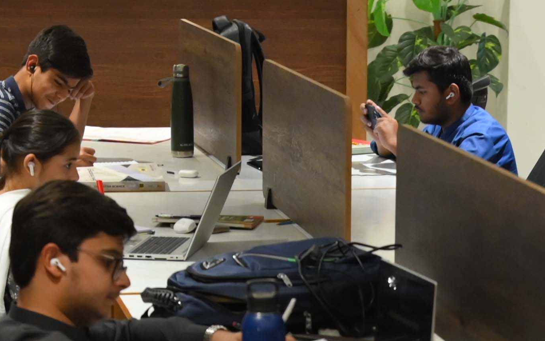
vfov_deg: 8.1
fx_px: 2347
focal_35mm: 158
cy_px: 554
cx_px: 532
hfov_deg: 13.1
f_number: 2.8
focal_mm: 35
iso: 2000
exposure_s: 1/100
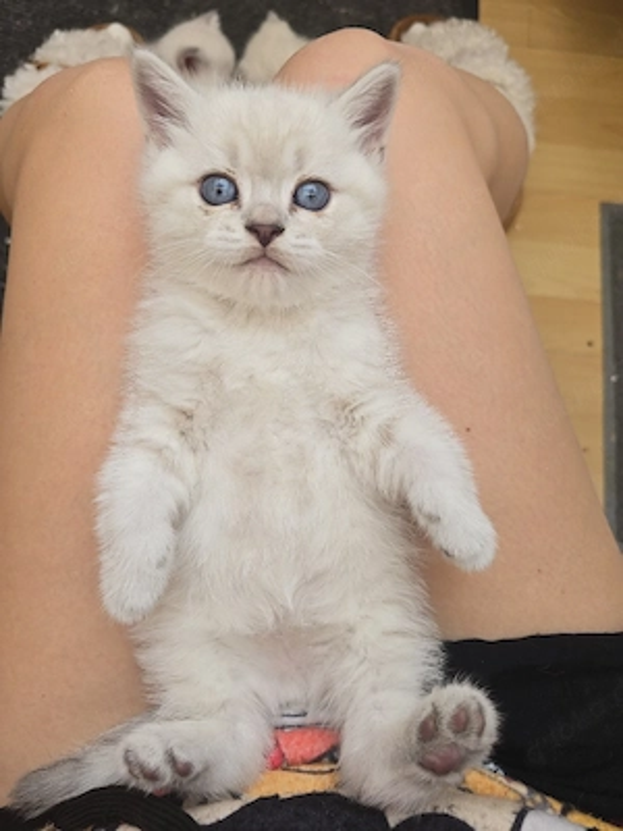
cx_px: 312
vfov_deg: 73.9
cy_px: 416
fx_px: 552
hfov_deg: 58.9
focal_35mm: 23
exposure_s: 1/182
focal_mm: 6.3
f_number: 1.7
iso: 32
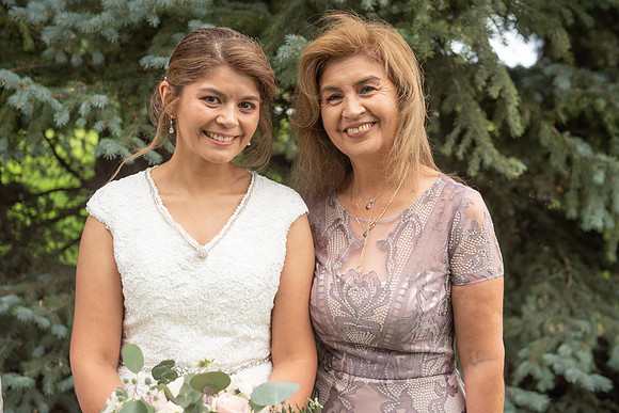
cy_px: 206
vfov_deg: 24.2
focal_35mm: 56
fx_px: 963
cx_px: 310
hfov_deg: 35.6
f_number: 4.5
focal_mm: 56
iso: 100
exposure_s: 1/80
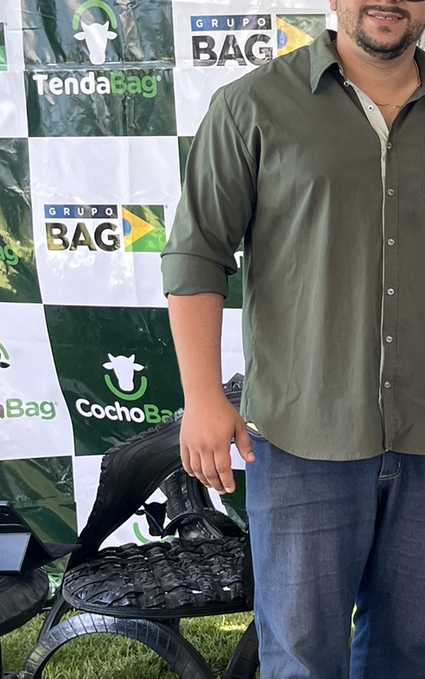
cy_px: 353
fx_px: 1260
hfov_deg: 18.0
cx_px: 545
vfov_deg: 30.2
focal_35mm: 68
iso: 50
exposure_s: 1/121
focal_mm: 5.1
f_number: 1.6
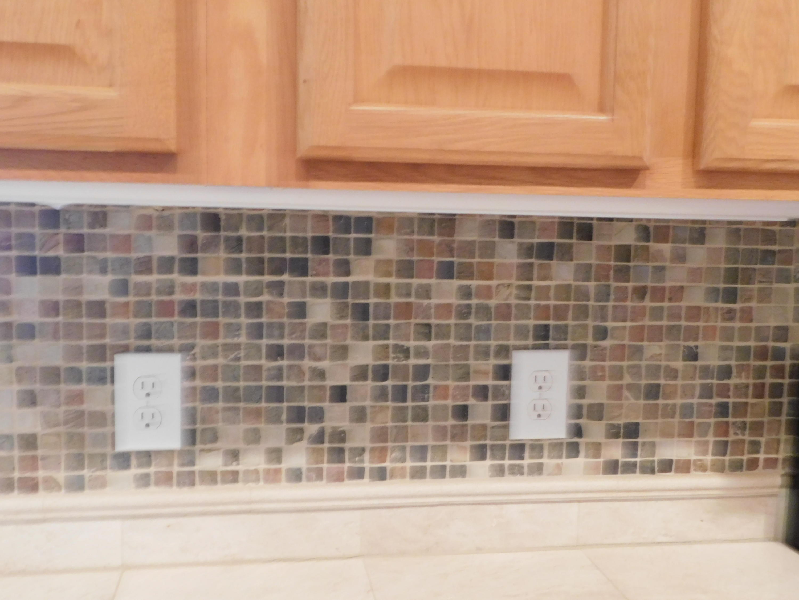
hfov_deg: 51.4
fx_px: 831
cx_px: 400
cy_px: 300
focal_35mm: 36
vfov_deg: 39.7
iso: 560
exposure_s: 1/8
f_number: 3.5
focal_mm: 6.3
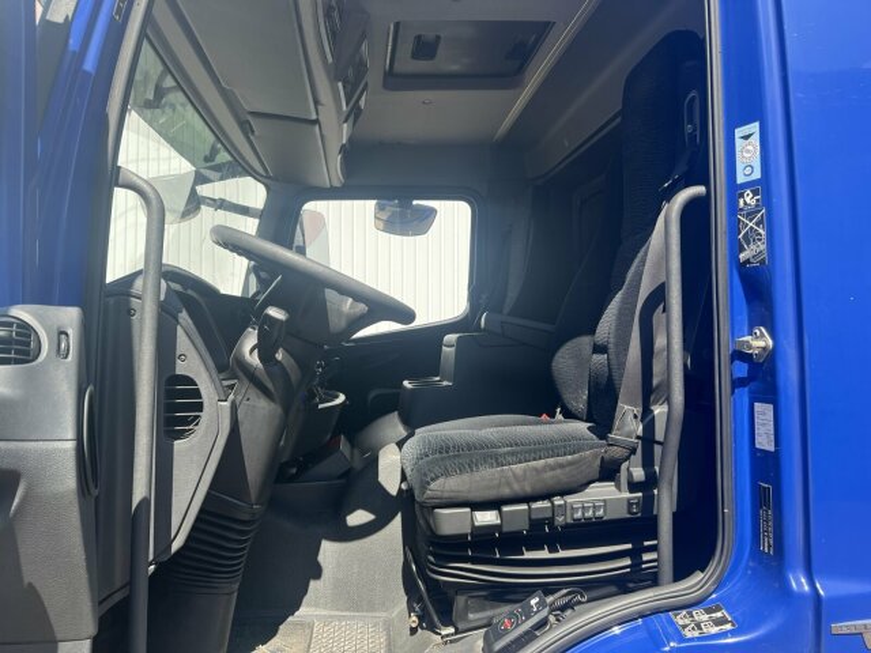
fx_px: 654
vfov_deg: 53.1
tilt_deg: +2.8
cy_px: 326
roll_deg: -0.1
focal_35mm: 26
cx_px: 436
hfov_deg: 67.3
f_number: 1.5
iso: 50
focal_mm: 5.7
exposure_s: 1/1038
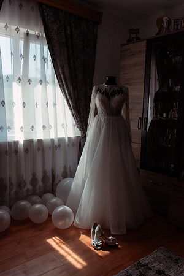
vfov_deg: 61.9
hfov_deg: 43.6
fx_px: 230
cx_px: 92
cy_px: 138
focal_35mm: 30
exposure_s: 1/400
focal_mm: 30
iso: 1000
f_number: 10
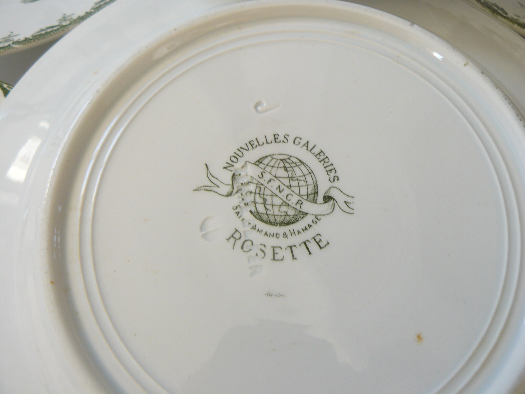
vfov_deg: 39.7
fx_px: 546
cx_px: 262
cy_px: 197
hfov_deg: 51.4
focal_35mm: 36
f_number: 2.8
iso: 100
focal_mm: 6
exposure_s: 1/40
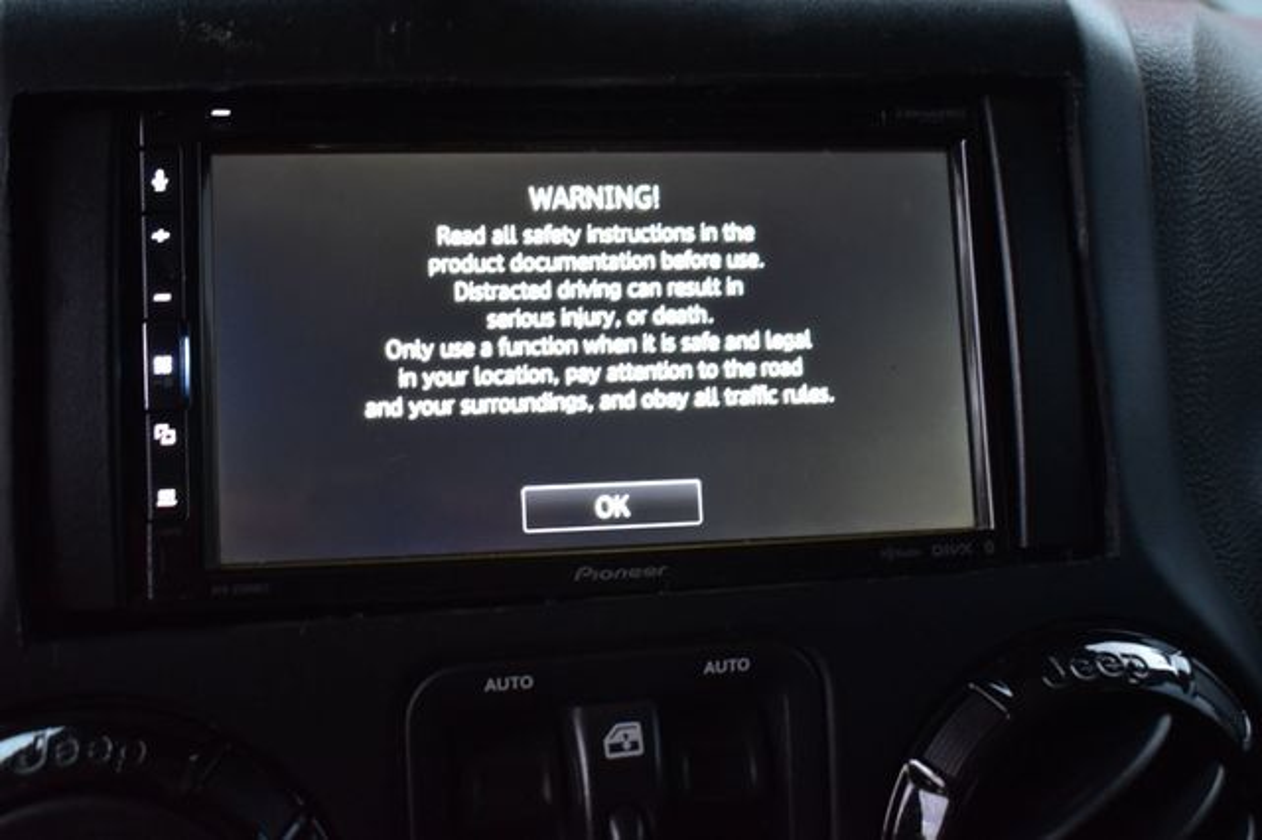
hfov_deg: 46.4
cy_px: 420
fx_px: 1472
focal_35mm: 42
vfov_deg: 31.9
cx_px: 631
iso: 1600
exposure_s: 1/13
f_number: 4.2
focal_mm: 28
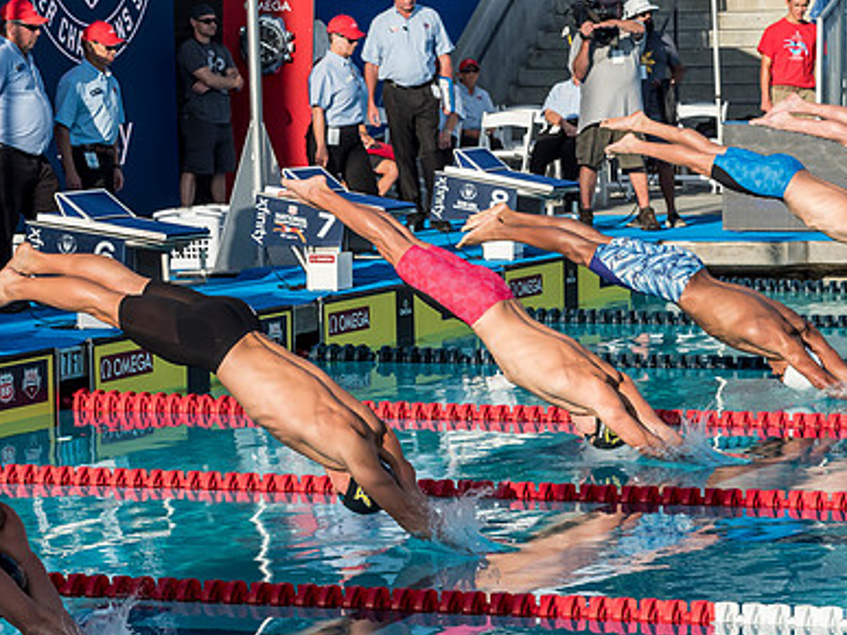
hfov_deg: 12.7
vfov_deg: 9.5
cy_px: 336
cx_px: 403
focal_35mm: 156
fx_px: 3816
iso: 400
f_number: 5.6
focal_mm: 52
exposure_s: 1/1600
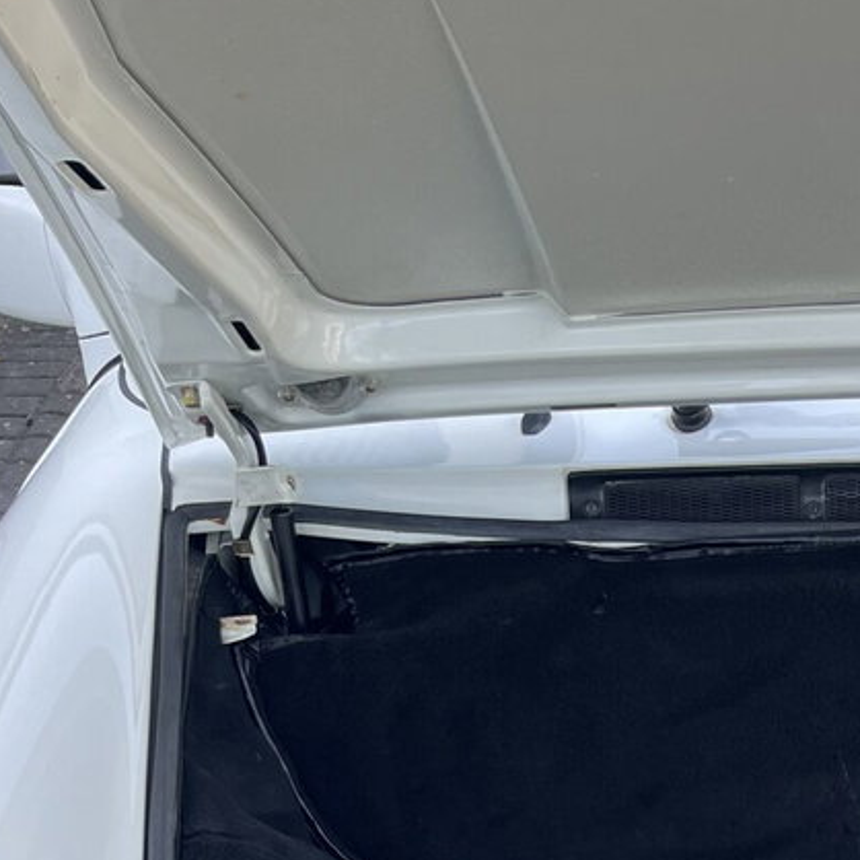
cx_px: 800
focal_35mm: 75
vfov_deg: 19.6
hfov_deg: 22.4
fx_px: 2108
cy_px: 1340
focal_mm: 5.1
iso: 50
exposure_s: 1/312
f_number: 1.6
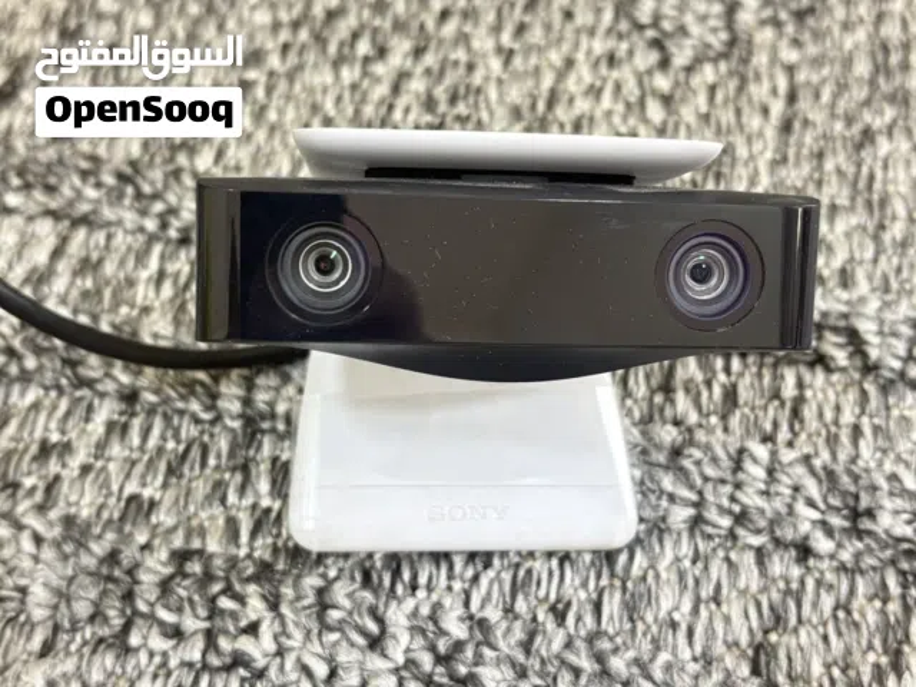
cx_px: 458
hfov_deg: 67.3
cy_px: 344
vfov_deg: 53.1
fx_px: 688
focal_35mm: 26
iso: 250
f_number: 1.6
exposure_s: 1/60
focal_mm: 5.96
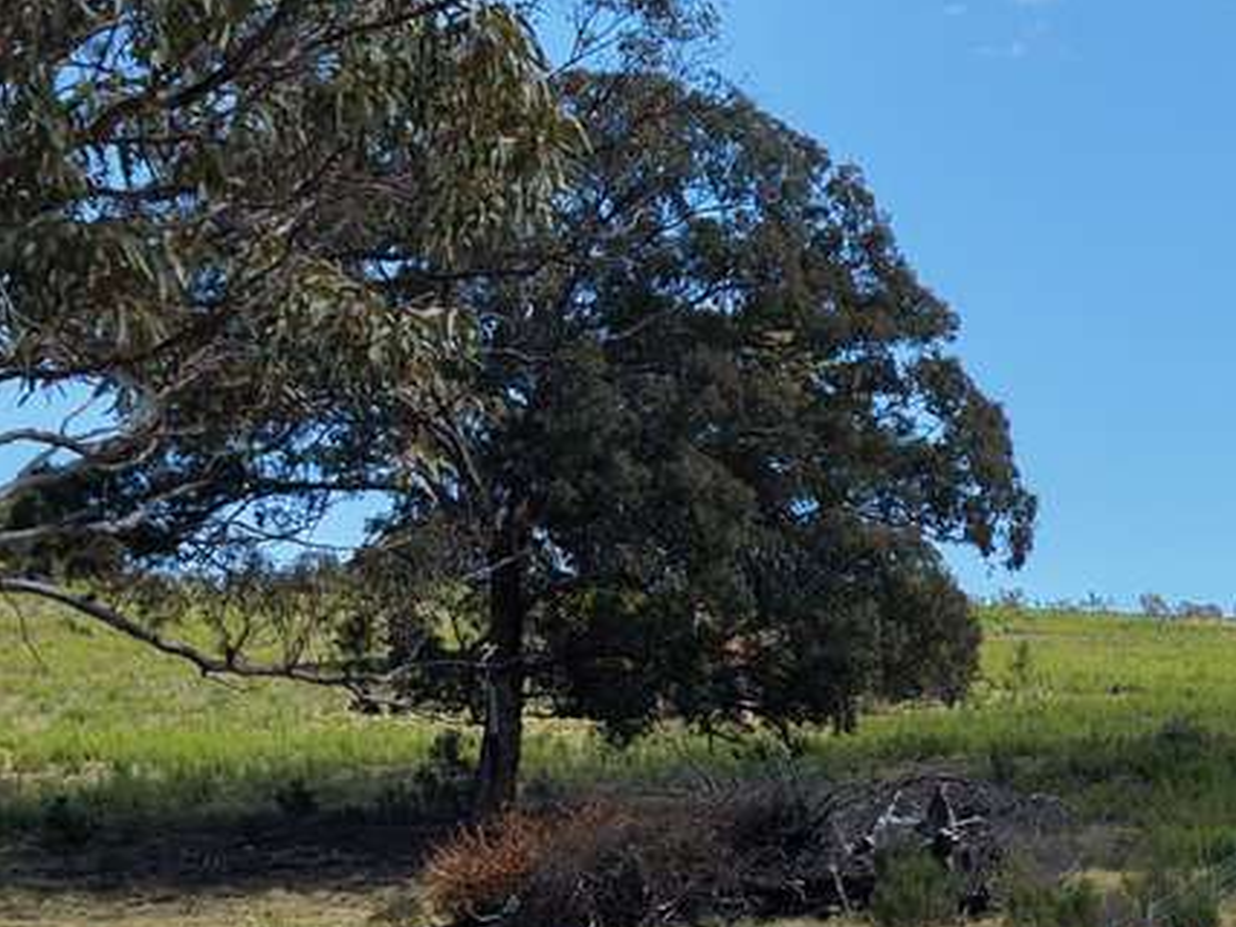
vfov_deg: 13.4
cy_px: 1011
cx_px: 1893
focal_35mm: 108
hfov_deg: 16.5
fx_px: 3855
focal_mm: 8.67
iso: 400
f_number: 1.8
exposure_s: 1/6000
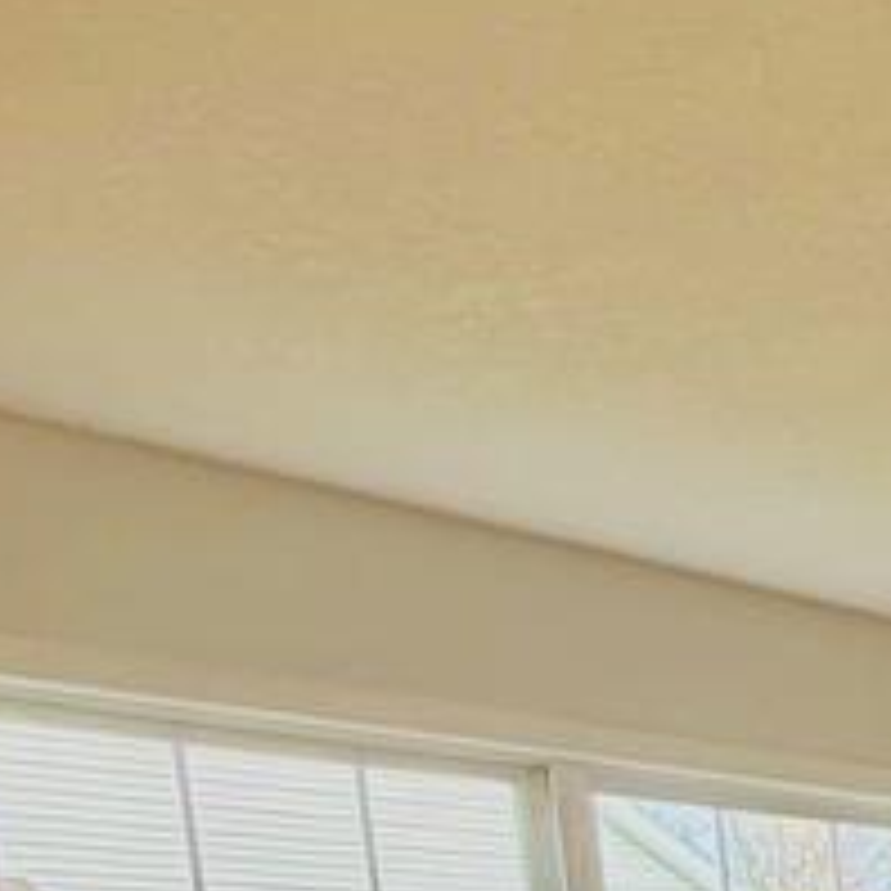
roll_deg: +0.7
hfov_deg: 17.8
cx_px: 1827
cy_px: 1382
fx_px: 1864
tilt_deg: -9.3
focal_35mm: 64
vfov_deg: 21.8
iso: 125
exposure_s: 1/120
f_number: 2.2
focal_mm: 2.22
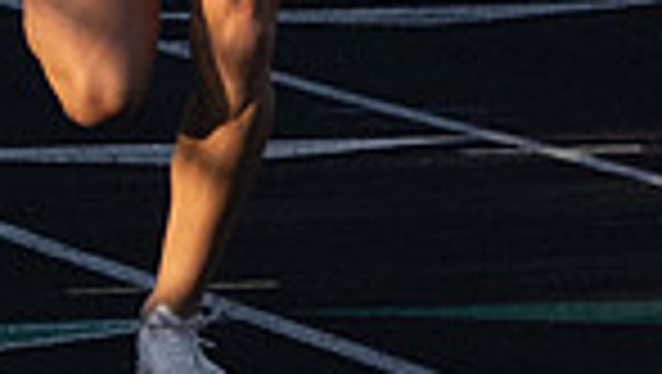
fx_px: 16533
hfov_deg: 2.3
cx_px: 200
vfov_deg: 1.3
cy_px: -680
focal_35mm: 941
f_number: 10
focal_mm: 77
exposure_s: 1/1000
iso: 1000
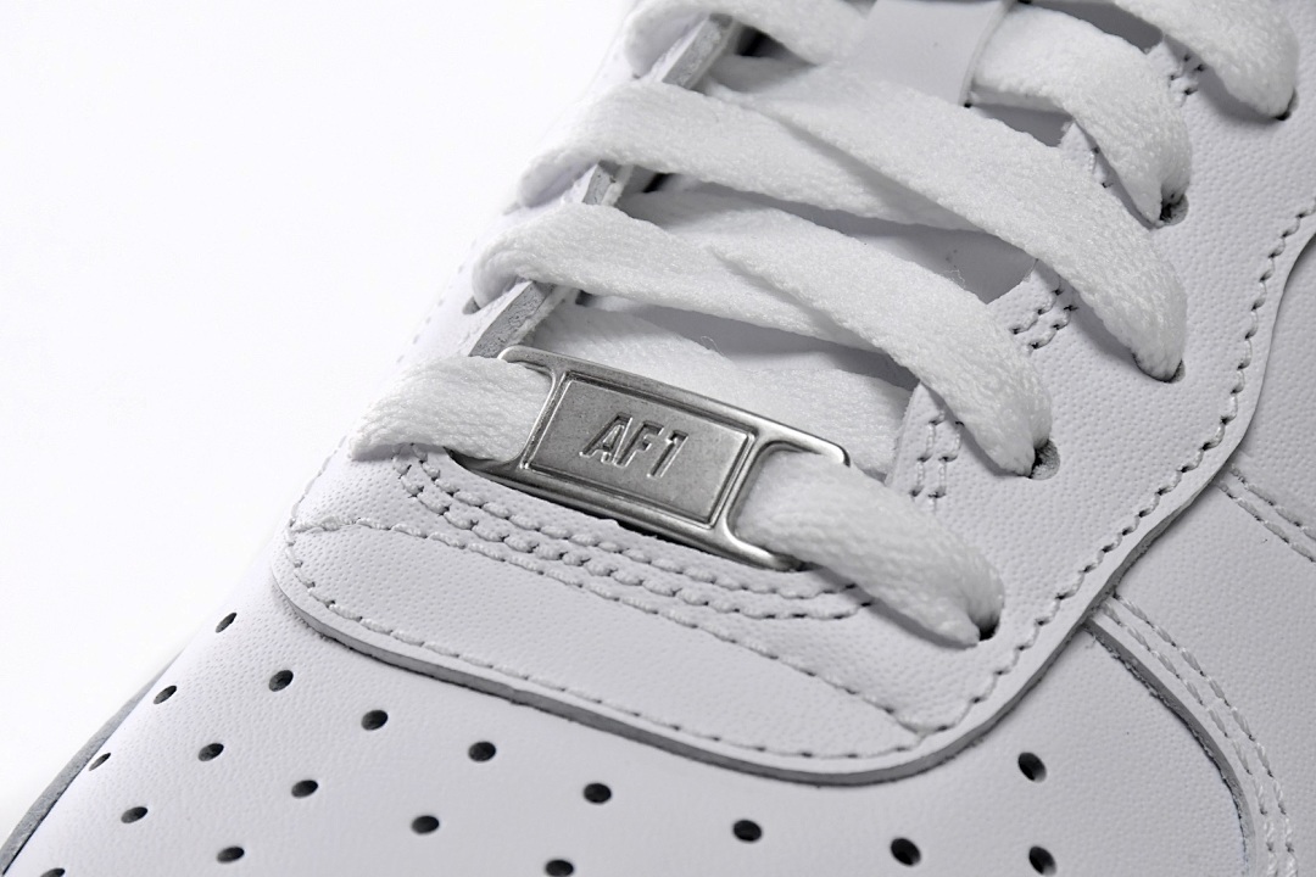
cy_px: 438
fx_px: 7676
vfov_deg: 6.5
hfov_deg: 9.8
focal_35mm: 210
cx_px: 658
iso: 1600
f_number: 14
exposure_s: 1/125
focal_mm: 140
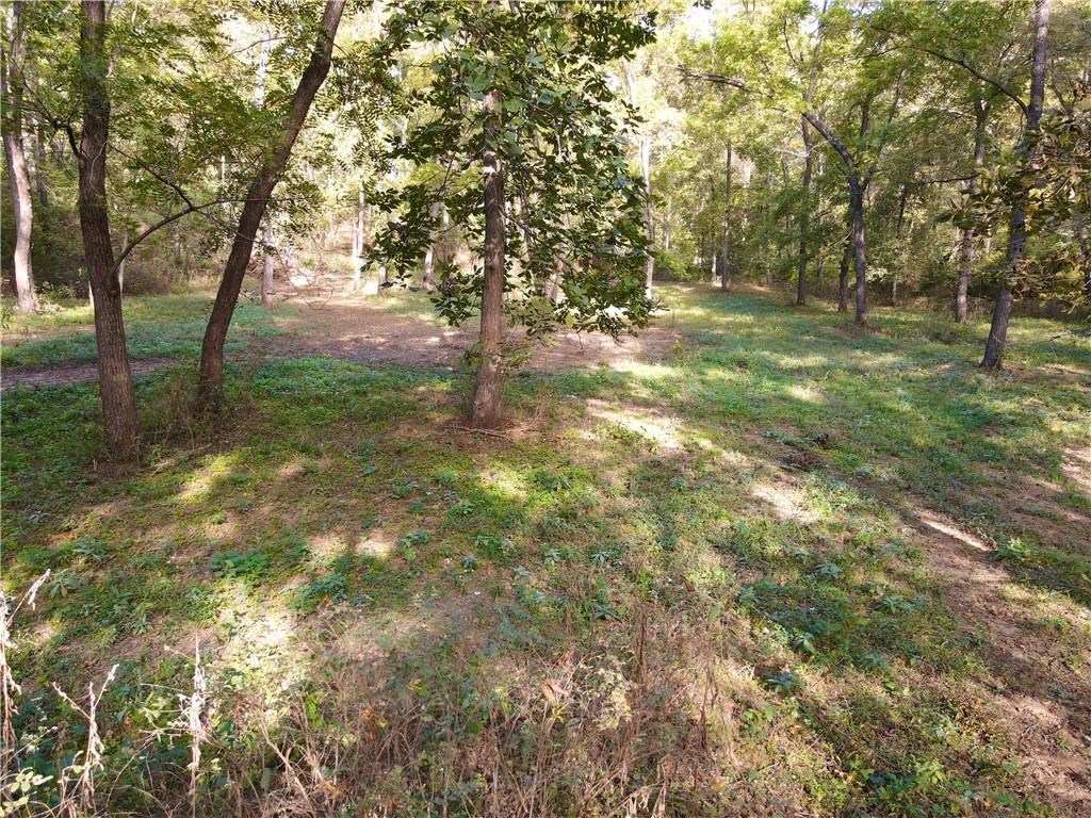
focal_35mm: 24
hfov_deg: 71.6
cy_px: 409
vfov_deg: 56.8
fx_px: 756
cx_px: 546
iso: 100
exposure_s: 1/25
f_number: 2.8
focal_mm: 4.5
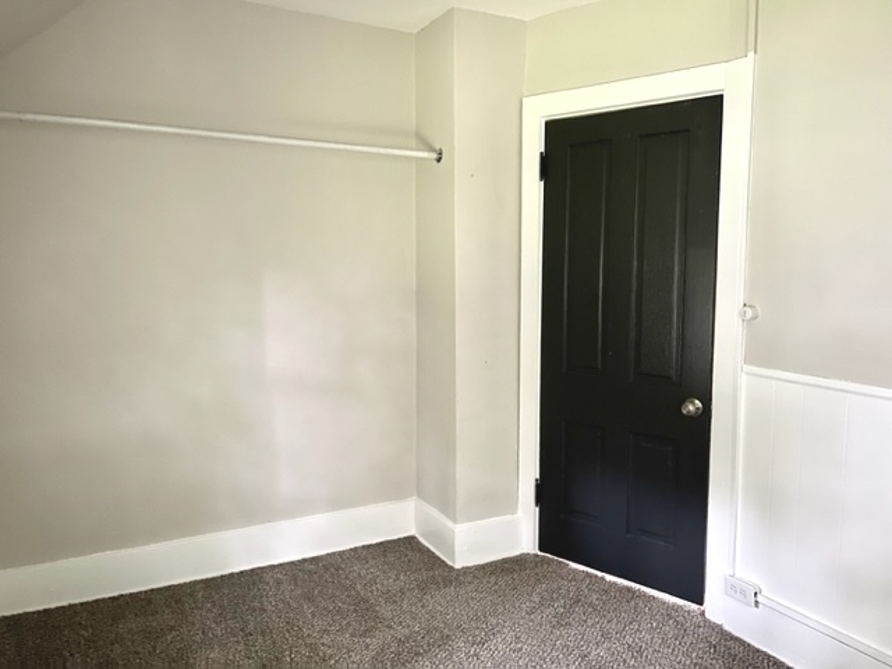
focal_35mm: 26
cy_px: 334
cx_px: 446
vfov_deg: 53.1
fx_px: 670
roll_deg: +0.3
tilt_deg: -6.7
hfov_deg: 67.3
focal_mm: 5.1
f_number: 1.6
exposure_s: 1/11
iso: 640
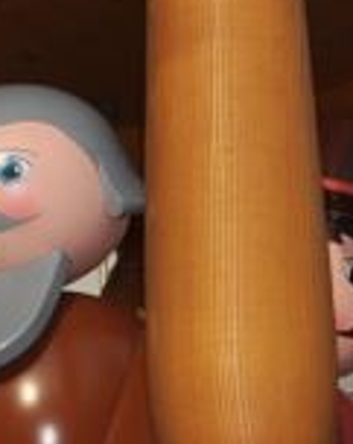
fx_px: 3733
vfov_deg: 6.8
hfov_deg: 5.3
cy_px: 225
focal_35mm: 285
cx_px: -274
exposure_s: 1/200
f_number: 16
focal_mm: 30
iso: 200
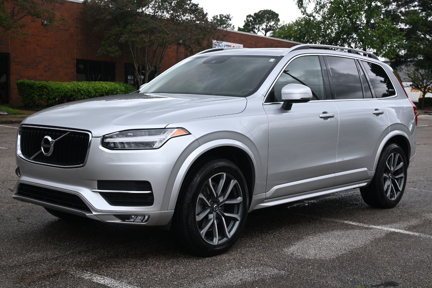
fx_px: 567
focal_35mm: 47
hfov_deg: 41.7
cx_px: 216
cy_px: 144
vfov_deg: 28.5
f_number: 5.6
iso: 110
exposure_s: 1/250
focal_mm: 31.5
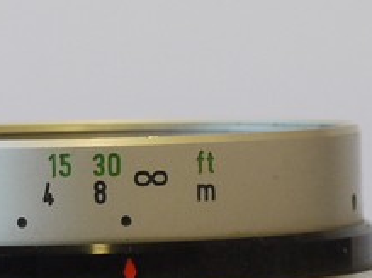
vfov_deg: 4.5
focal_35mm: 329
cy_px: 353
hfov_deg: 6.0
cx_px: 131
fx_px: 3534
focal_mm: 30
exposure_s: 1/30
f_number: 8
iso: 400
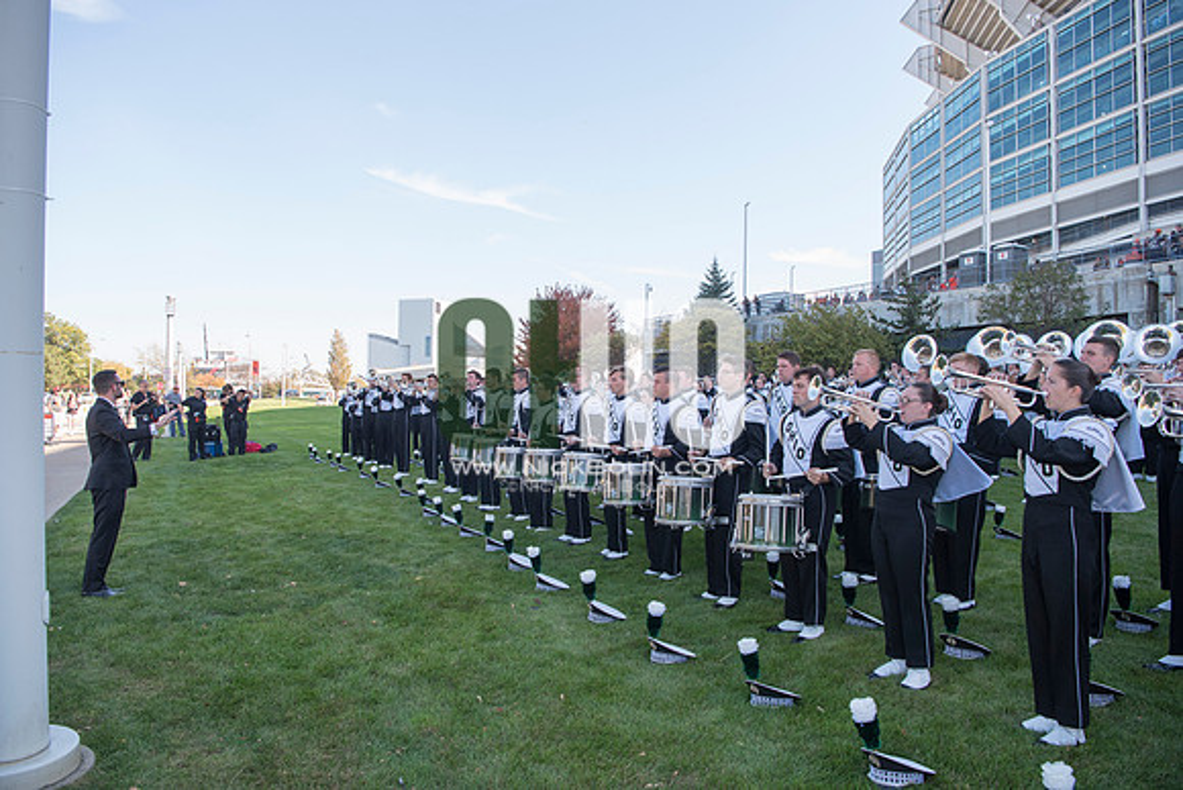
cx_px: 592
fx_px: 789
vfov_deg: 53.2
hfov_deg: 73.7
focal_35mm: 24
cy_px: 395
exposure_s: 1/640
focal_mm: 24
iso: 400
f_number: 5
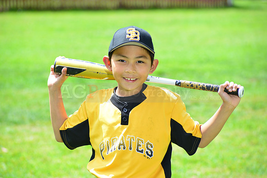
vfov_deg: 6.9
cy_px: 89
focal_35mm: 200
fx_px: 1484
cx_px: 134
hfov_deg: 10.3
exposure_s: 1/200
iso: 200
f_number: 8
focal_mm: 200
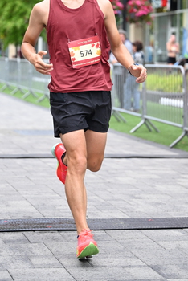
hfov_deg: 12.5
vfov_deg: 18.4
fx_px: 860
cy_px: 63
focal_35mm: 110
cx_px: 90
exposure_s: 1/1600
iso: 1250
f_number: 2.8
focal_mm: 70
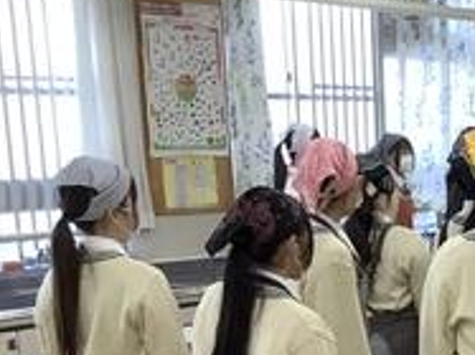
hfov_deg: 17.0
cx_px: 683
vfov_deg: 13.0
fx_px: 1454
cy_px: 571
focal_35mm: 106
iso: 80
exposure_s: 1/120
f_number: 2.4
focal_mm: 3.3
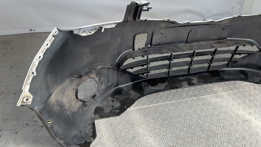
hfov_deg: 61.0
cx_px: 129
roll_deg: -7.5
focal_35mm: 32
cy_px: 76
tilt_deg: -30.6
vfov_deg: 36.7
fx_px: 221
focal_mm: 3
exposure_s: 1/283
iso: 16
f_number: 1.8
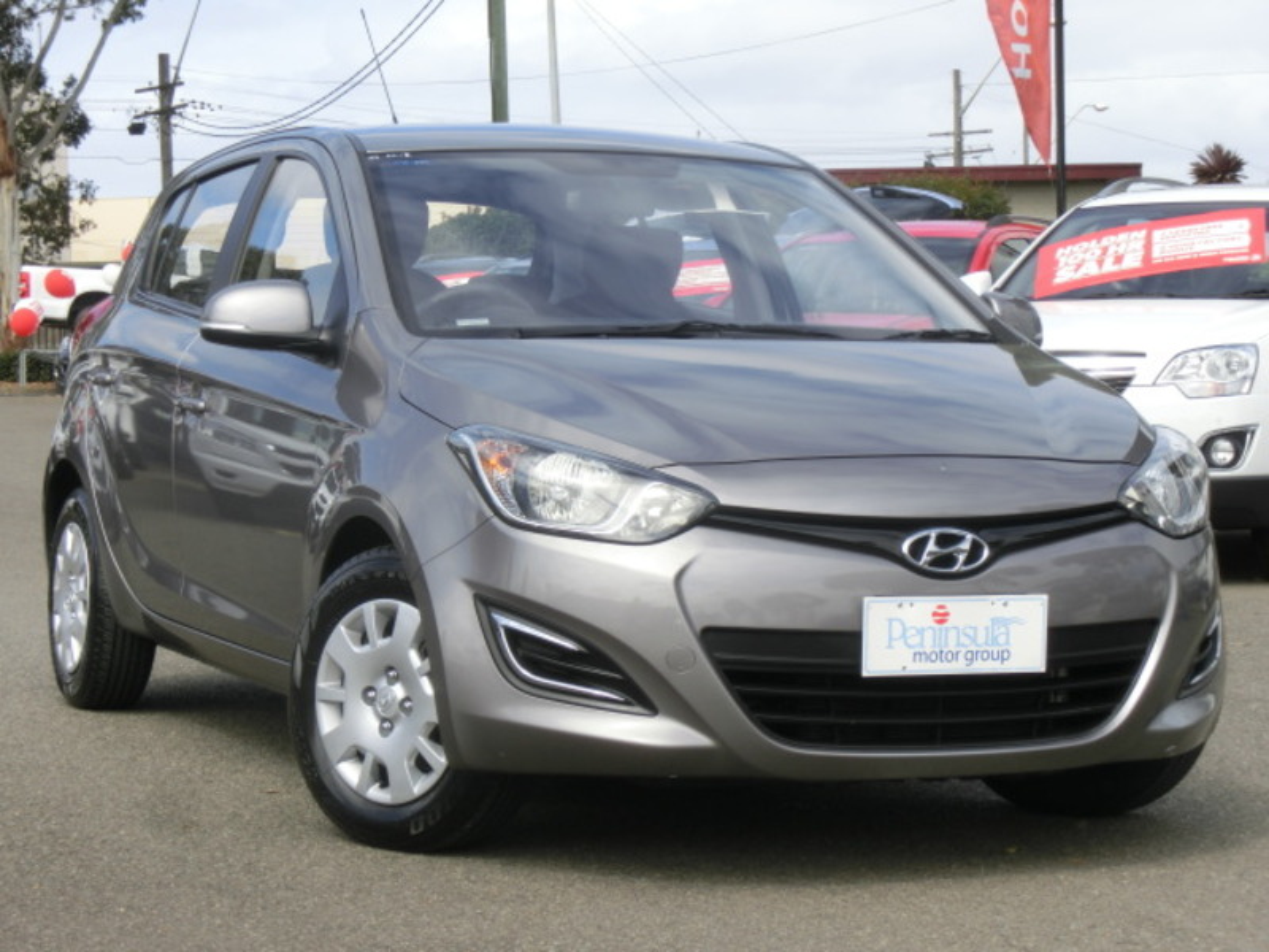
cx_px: 634
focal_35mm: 96
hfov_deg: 20.4
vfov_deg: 15.4
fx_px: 3519
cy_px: 476
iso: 80
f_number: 5.7
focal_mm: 17.1
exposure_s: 1/320
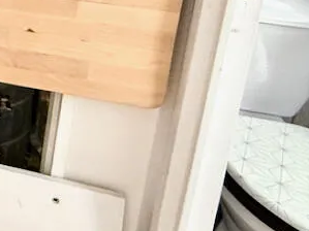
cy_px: -161
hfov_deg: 22.0
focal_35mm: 60
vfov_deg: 19.5
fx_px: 535
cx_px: -227
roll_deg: -1.0
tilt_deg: -10.8
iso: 250
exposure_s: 1/99
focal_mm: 2.22
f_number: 2.2
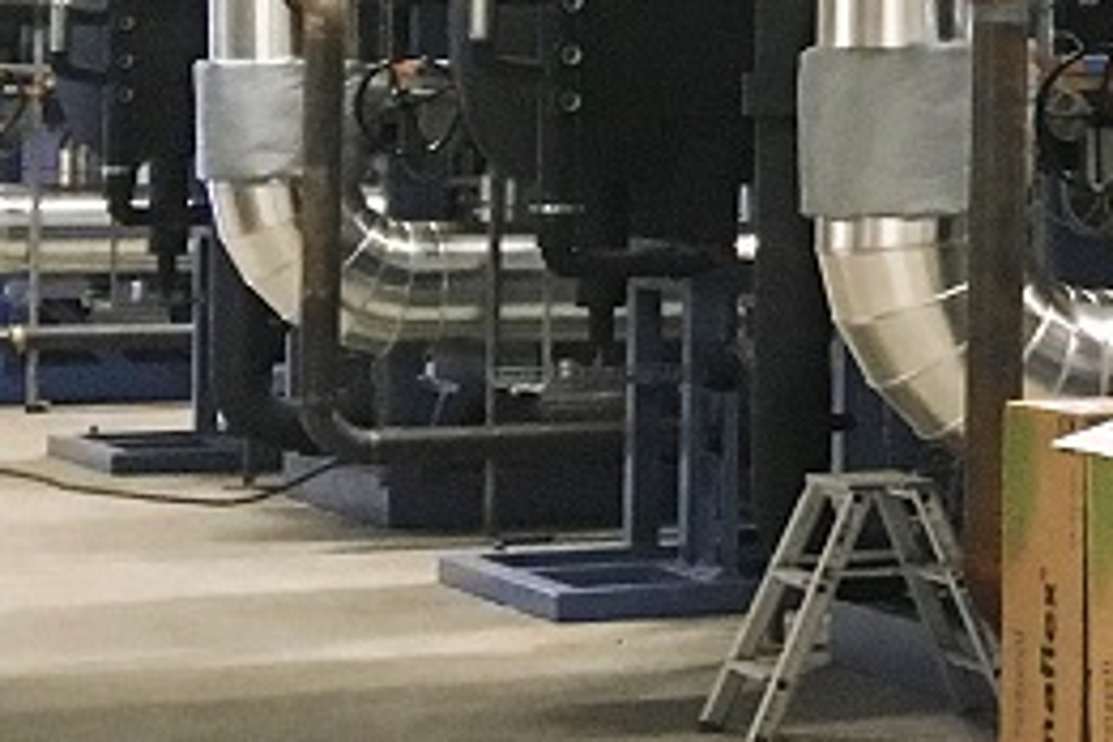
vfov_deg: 9.2
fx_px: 4575
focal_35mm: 148
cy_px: 60
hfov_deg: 12.6
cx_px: 2047
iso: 250
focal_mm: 4.15
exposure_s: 1/33
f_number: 2.2
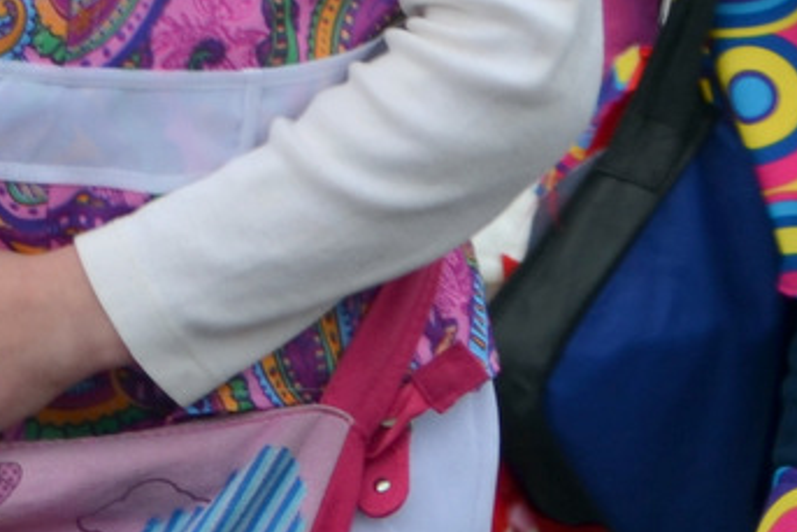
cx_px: 263
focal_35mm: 384
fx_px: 8512
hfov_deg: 5.4
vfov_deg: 3.6
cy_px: -437
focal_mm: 55
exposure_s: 1/200
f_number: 9
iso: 100
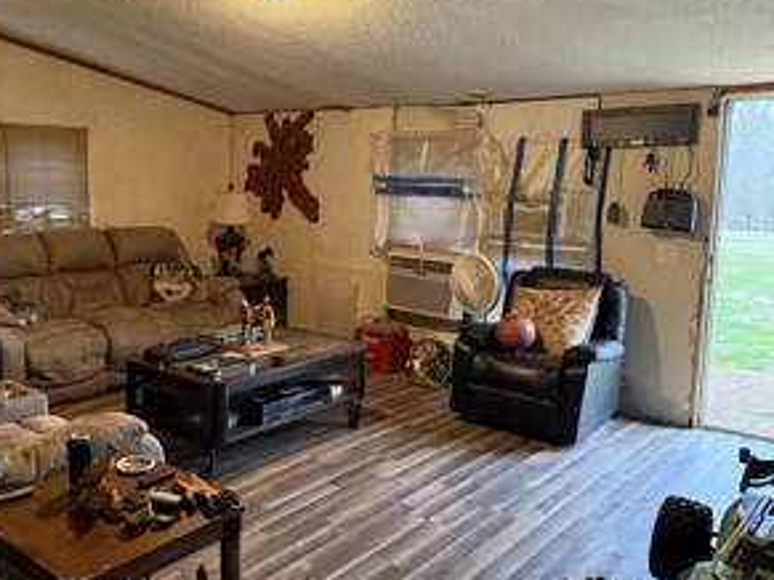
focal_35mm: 33
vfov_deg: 42.9
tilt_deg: -8.5
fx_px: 738
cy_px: 274
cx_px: 285
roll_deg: -0.7
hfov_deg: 54.7
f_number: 1.78
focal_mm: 6.76
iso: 800
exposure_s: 1/40
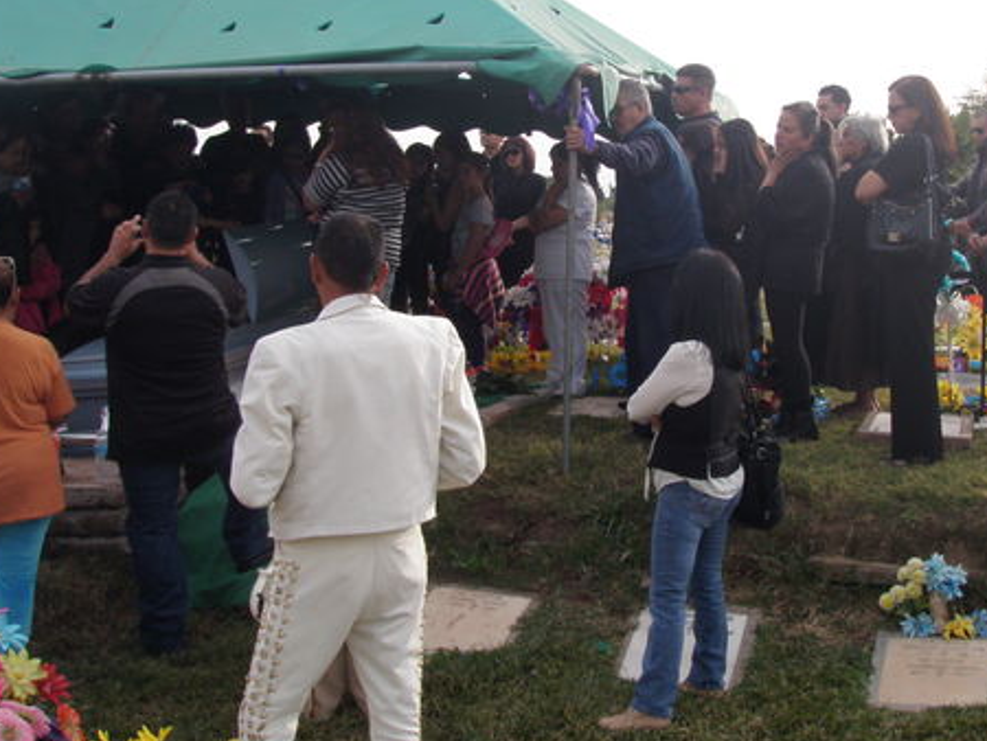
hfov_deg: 35.3
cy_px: 274
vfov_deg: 27.0
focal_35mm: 54
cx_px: 634
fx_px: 1541
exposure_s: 1/320
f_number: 3.5
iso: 80
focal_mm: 6.7
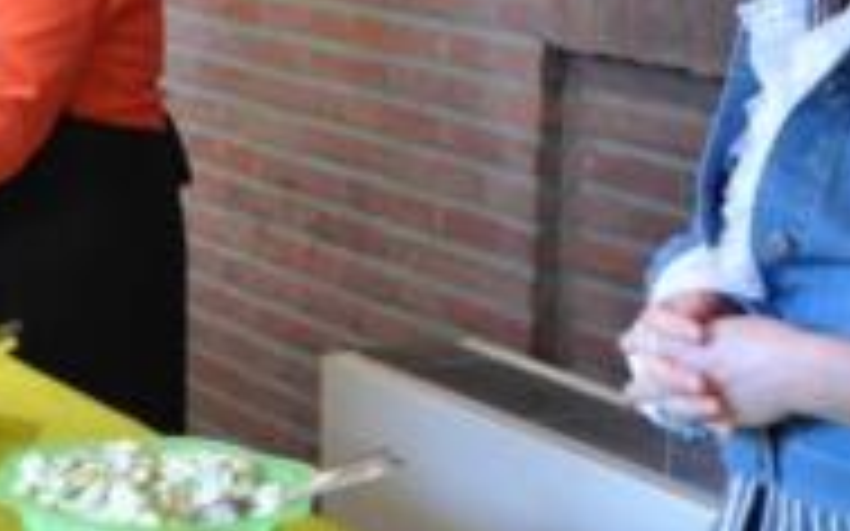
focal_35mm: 121
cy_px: 22
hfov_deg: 16.9
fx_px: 2802
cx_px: -4
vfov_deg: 10.7
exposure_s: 1/50
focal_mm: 30
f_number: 5
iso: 2000
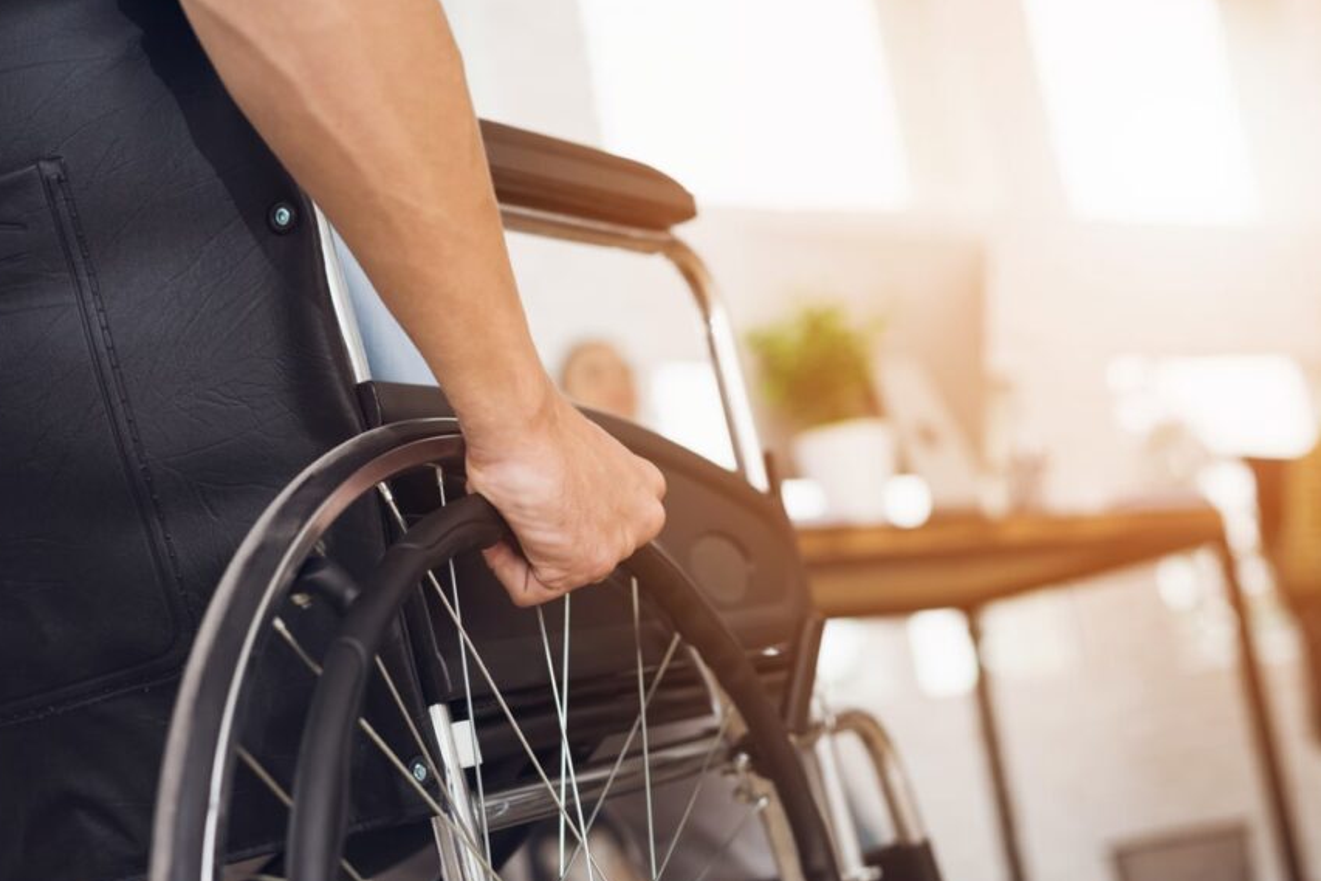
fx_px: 2202
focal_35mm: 60
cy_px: 515
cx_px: 621
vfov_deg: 22.6
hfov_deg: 33.4
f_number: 2.8
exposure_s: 1/125
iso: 320
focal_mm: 50
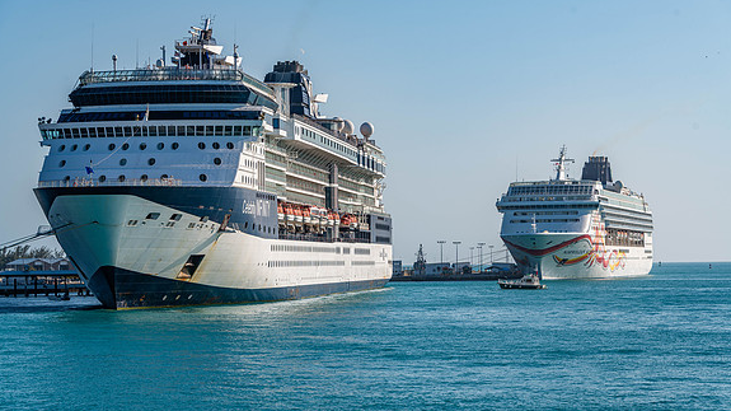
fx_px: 2073
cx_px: 366
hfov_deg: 20.0
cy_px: 203
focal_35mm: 107
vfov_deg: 11.3
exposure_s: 1/200
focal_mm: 100
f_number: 8
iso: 64
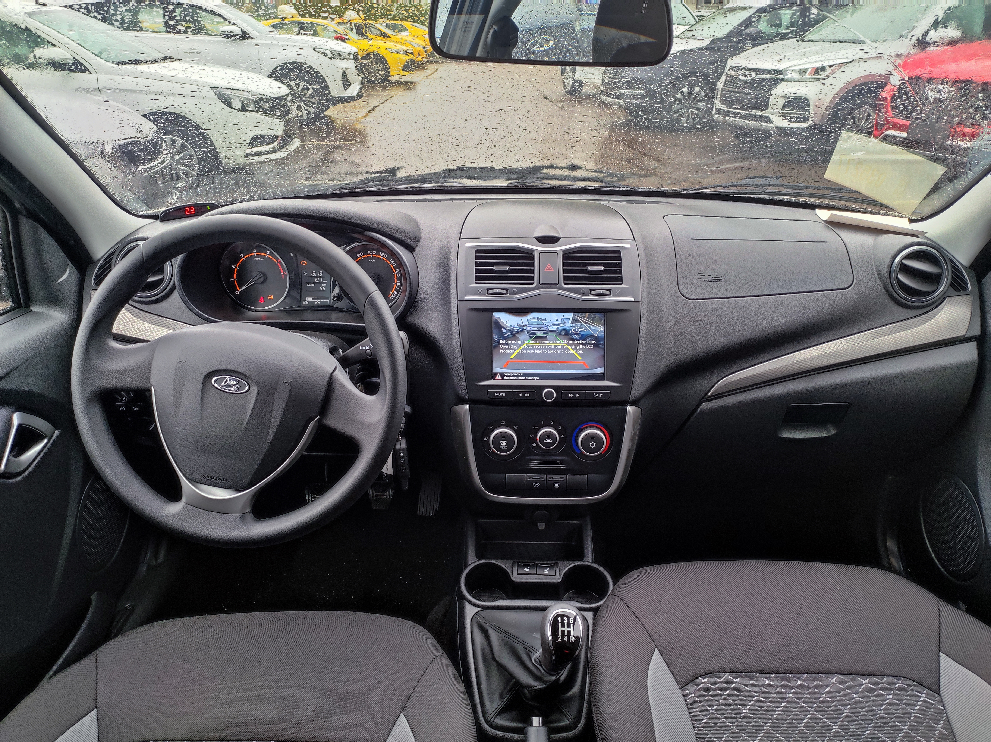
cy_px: 371
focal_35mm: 17
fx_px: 486
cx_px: 496
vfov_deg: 74.6
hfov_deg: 91.1
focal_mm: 4.74
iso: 200
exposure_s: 1/60
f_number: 1.79
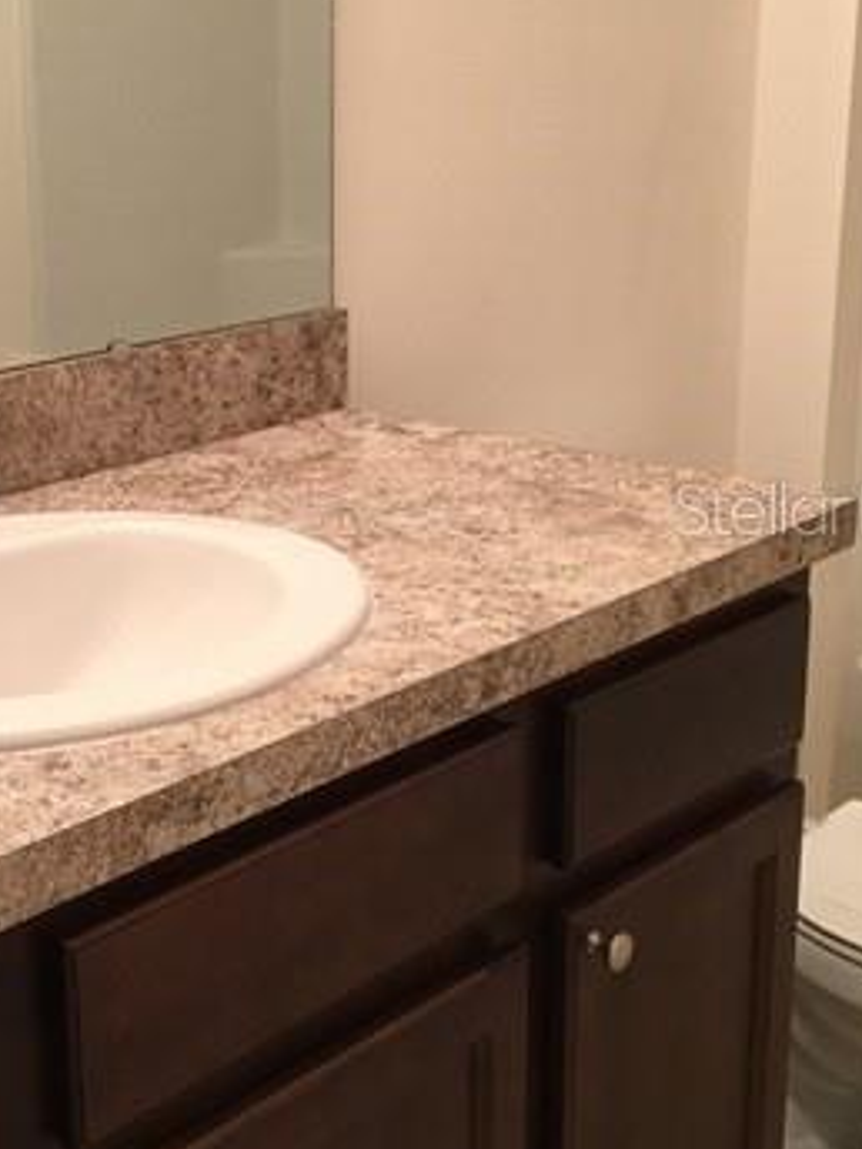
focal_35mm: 54
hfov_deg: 26.6
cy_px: 508
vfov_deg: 35.5
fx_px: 1793
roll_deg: +0.7
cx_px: 187
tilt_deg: -15.7
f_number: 2.2
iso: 100
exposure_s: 1/30
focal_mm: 4.15
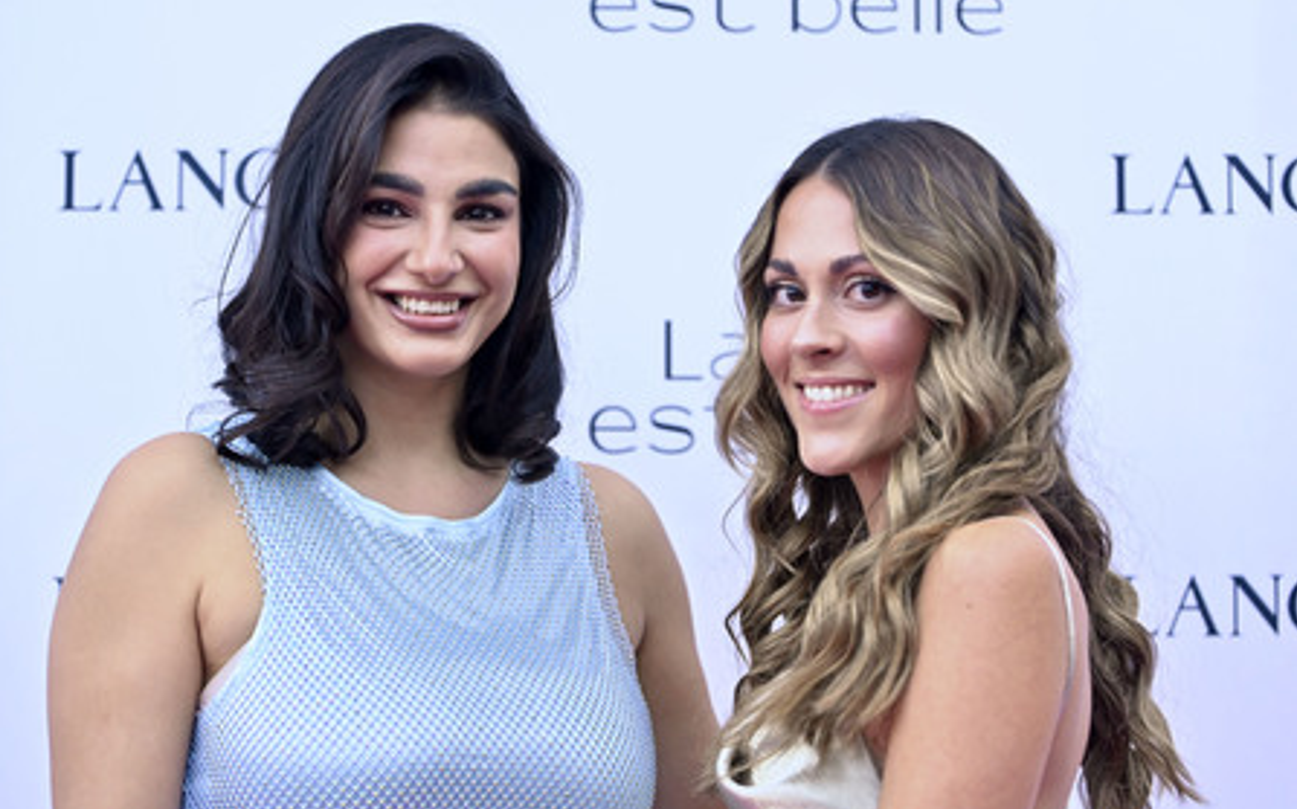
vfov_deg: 18.1
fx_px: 2544
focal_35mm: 72
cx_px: 646
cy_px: 429
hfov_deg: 28.6
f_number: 2.8
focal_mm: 70
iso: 1000
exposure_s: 1/1000
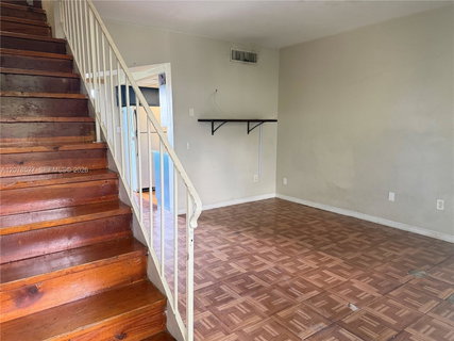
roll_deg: +0.2
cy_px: 170
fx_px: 315
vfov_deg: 56.8
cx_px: 227
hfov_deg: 71.6
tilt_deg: -8.3
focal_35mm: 24
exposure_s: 1/60
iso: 400
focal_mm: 6.76
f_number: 1.78
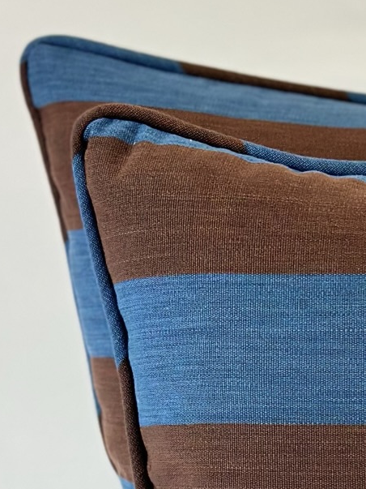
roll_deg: +0.5
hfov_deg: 8.9
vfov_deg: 11.8
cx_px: 572
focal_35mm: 163
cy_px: 605
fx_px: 2299
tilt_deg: -14.0
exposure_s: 1/120
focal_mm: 6.86
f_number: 1.78
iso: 100
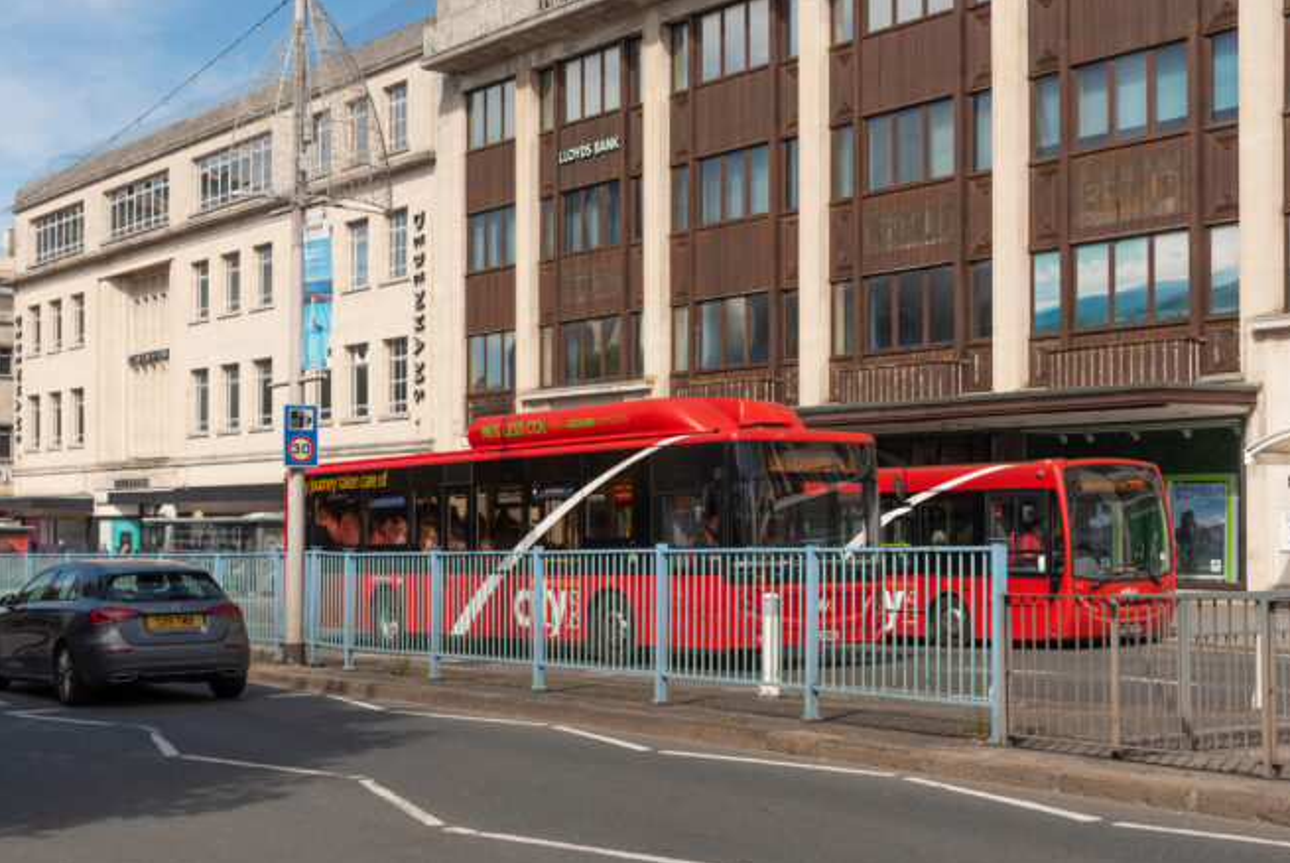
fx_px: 1829
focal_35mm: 51
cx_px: 618
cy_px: 450
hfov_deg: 38.8
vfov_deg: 26.5
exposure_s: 1/800
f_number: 8
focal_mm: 48
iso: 320
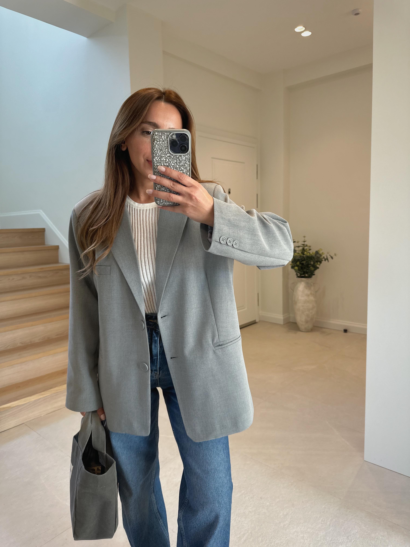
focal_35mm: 24
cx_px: 205
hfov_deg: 56.8
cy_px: 274
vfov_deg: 71.6
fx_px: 379
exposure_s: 1/121
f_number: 1.78
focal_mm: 6.86
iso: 125
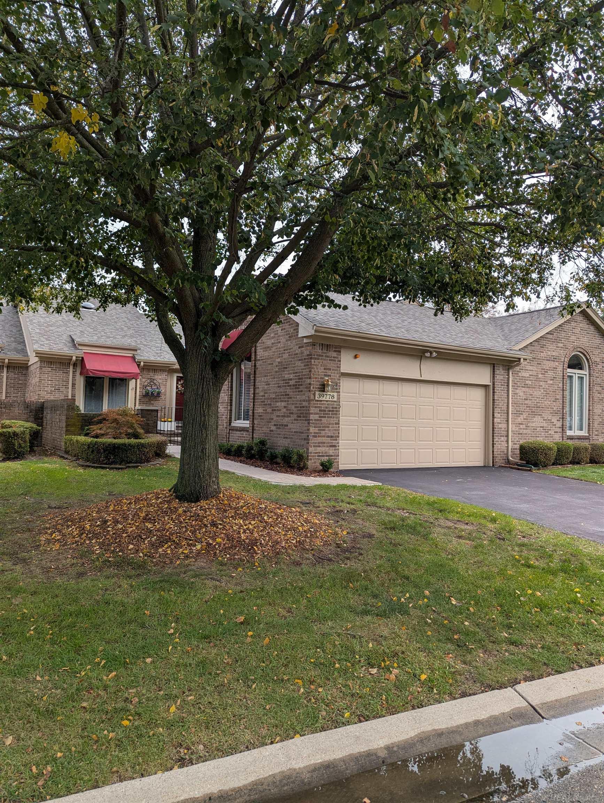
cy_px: 402
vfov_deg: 71.5
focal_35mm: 24
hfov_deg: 56.9
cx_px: 302
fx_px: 557
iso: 39
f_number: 1.85
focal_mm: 6.81
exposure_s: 1/1121
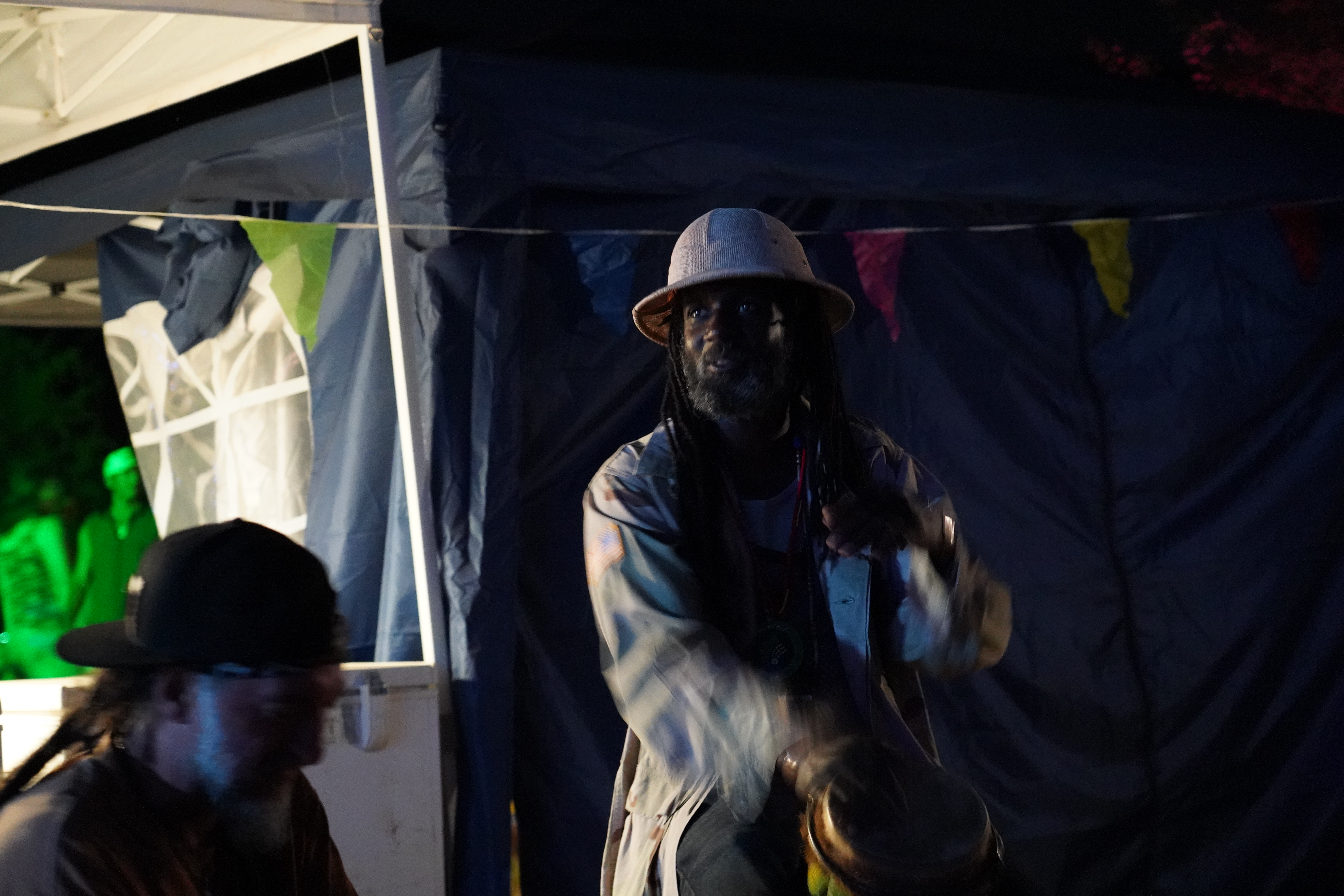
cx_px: 672
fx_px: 2426
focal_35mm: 65
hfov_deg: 31.0
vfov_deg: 20.9
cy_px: 448
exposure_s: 1/15
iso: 12800
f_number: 4
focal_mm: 65
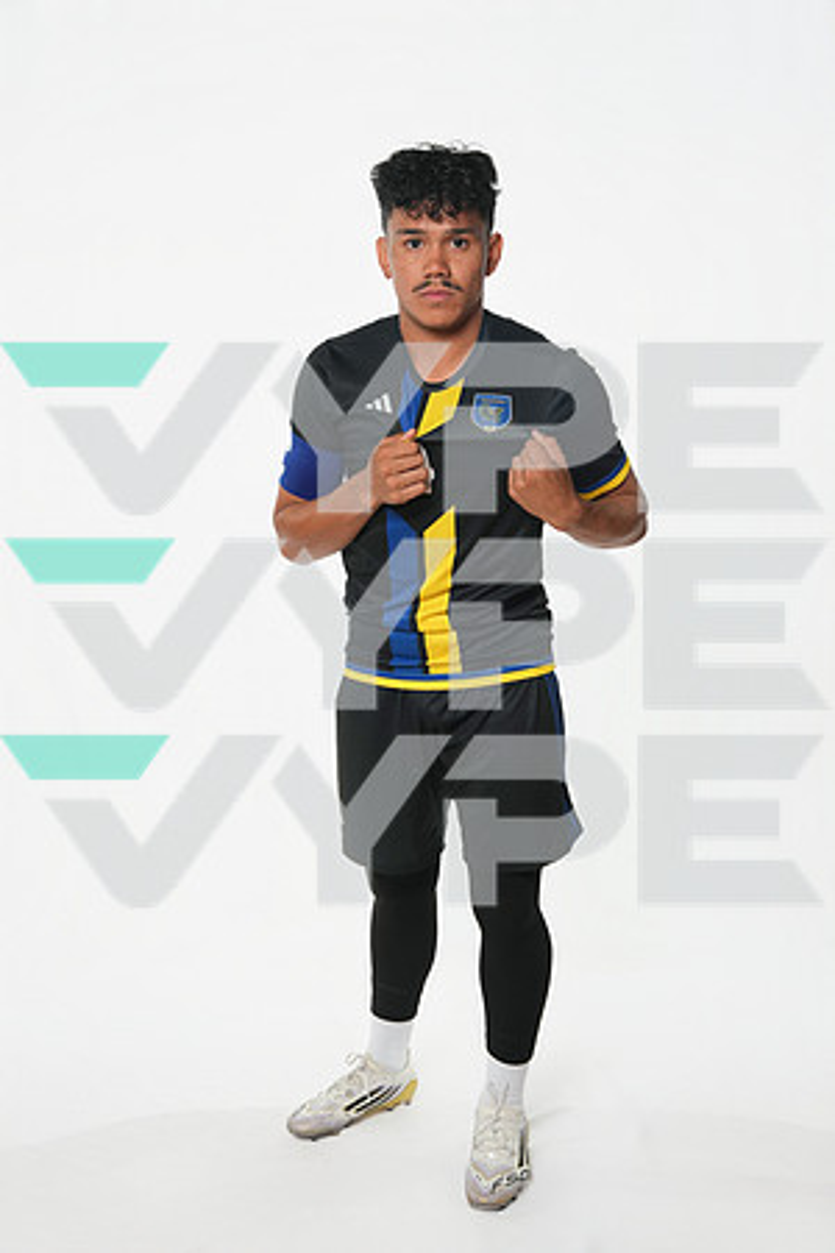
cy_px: 626
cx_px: 418
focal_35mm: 51
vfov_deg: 39.1
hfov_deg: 26.6
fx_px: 1764
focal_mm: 50.7
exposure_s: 1/125
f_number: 8
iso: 500
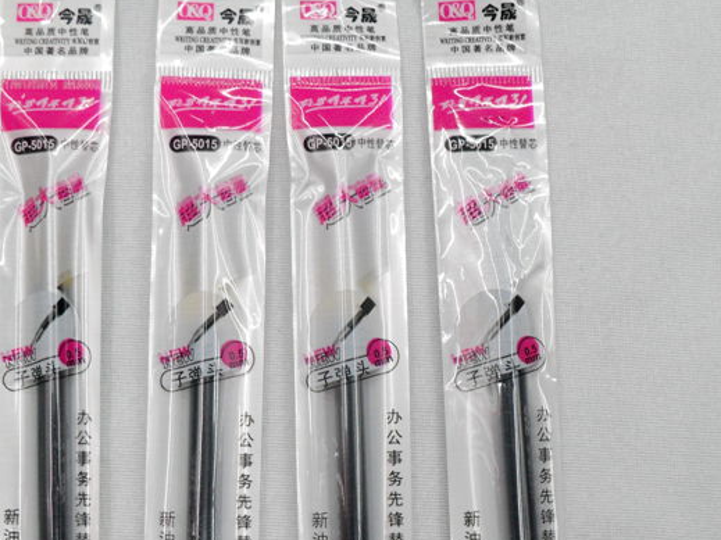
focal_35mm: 54
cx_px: 311
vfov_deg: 26.8
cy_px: 376
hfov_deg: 35.5
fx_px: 1124
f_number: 2.8
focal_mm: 6.2
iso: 120
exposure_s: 1/30
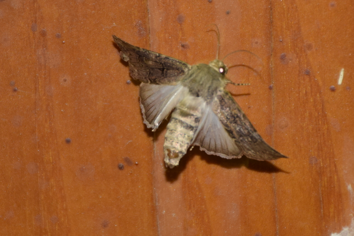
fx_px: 2064
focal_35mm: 210
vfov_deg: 6.5
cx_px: 177
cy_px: 118
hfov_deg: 9.8
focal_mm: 140
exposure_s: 1/200
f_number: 5.6
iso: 320
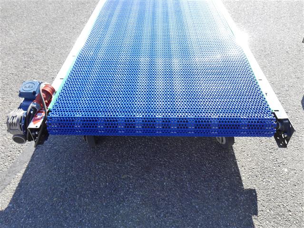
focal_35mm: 28
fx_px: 246
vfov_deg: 49.8
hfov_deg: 63.4
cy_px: 114
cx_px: 152
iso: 160
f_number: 5.6
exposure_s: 1/200
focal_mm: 14
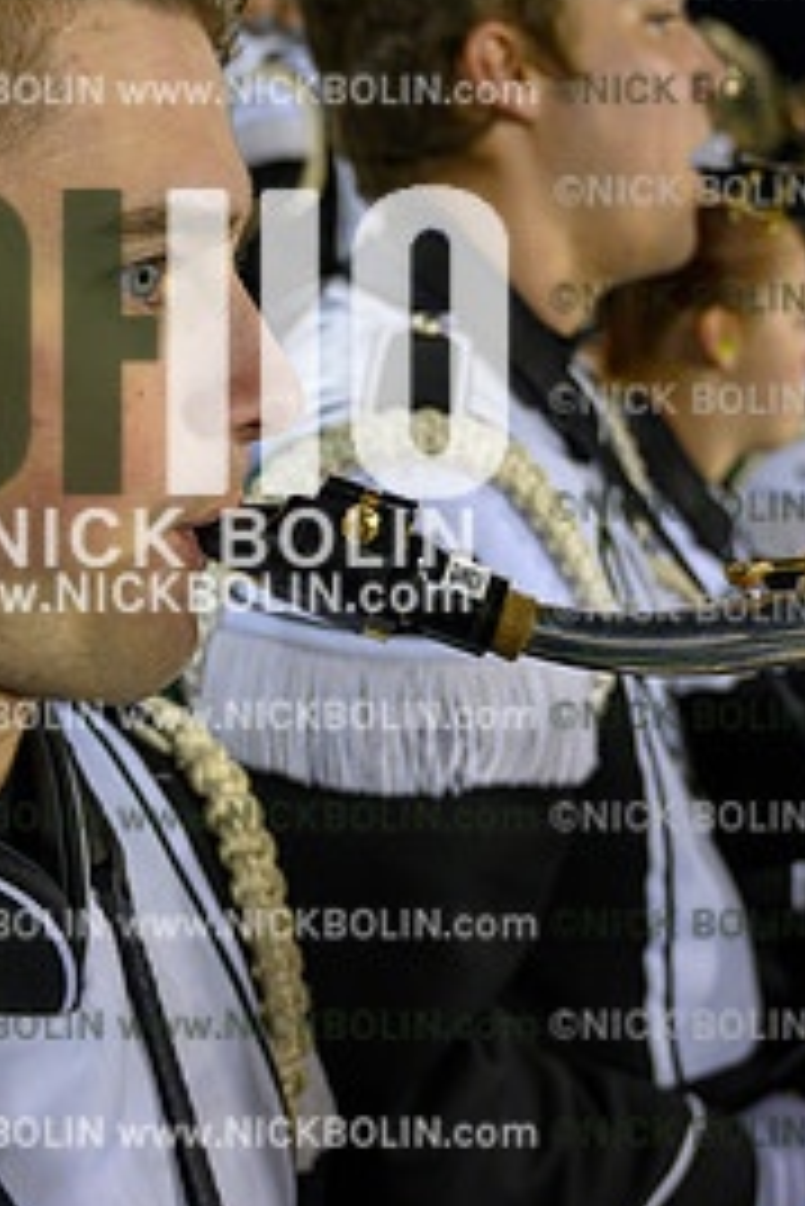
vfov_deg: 37.8
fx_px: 1742
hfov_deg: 25.7
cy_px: 403
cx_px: 189
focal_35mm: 52
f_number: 4
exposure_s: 1/250
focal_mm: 24
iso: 2000
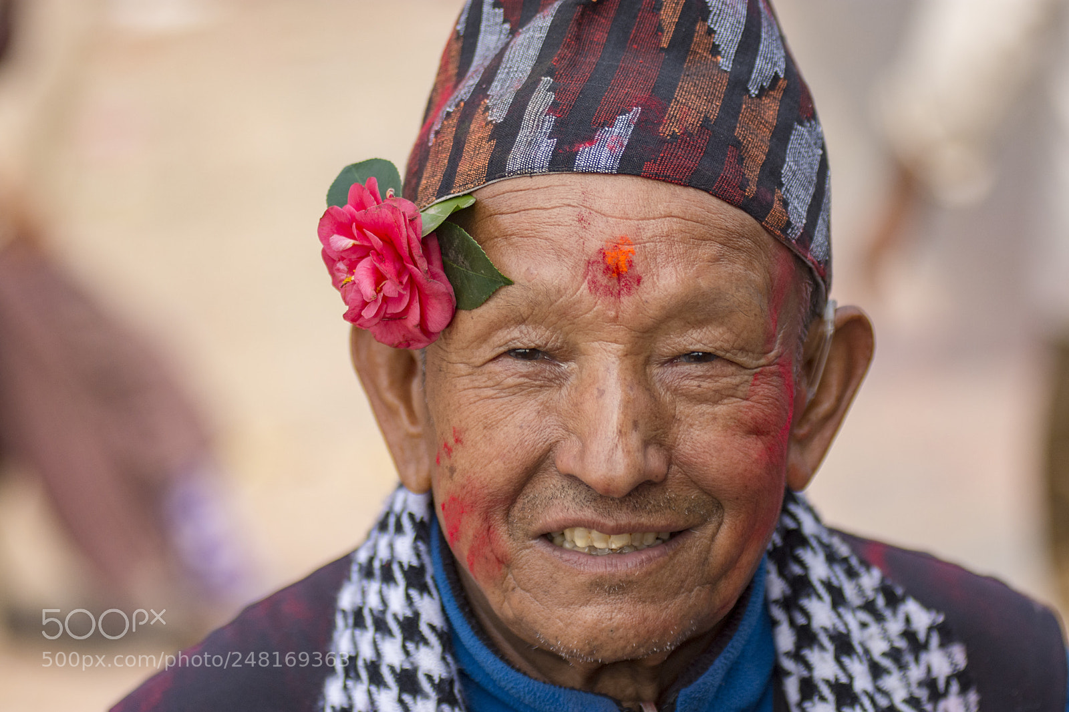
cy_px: 356
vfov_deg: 11.4
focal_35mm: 120
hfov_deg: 17.1
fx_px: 3562
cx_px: 534
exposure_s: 1/2500
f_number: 2.8
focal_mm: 80
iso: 400
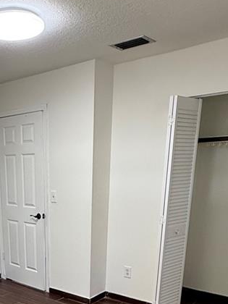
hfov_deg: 34.5
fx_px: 351
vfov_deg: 42.9
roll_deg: +1.2
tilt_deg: -16.5
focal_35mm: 40
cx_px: 36
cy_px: 273
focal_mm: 2.22
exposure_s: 1/60
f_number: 2.2
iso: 200
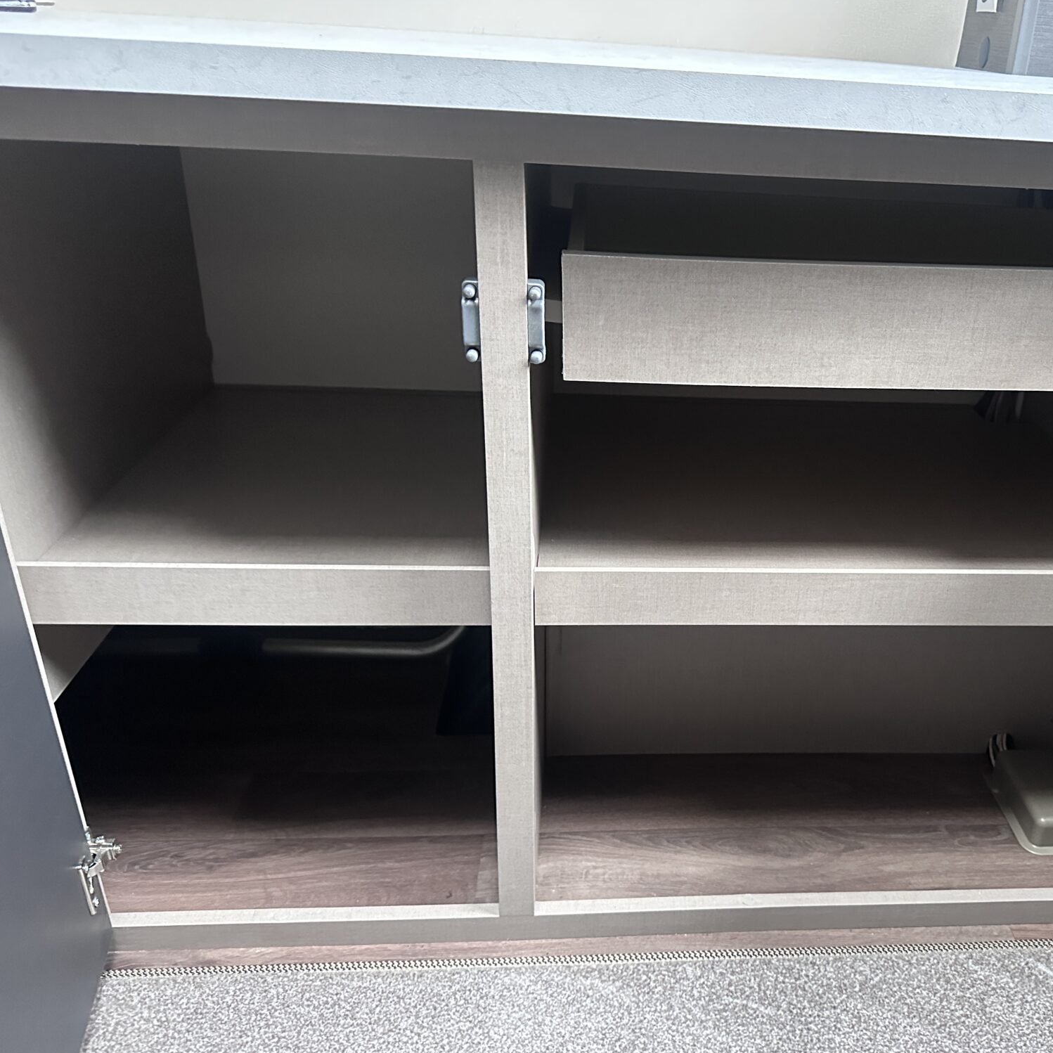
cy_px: 533
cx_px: 697
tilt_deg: -26.8
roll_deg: -3.6
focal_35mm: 29
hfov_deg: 54.6
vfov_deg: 55.6
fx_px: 998
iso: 1000
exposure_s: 1/47
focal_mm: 6.86
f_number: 1.78
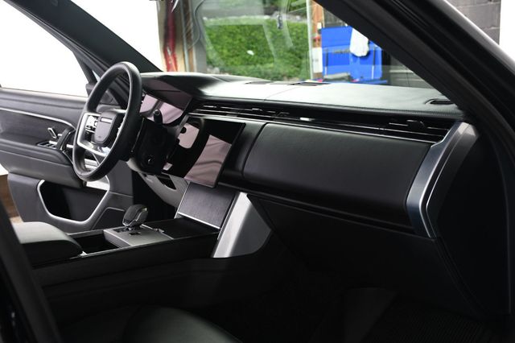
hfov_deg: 41.1
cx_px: 258
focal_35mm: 48
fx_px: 686
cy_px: 172
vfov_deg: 28.0
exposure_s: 1/160
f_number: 4
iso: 100
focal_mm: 32
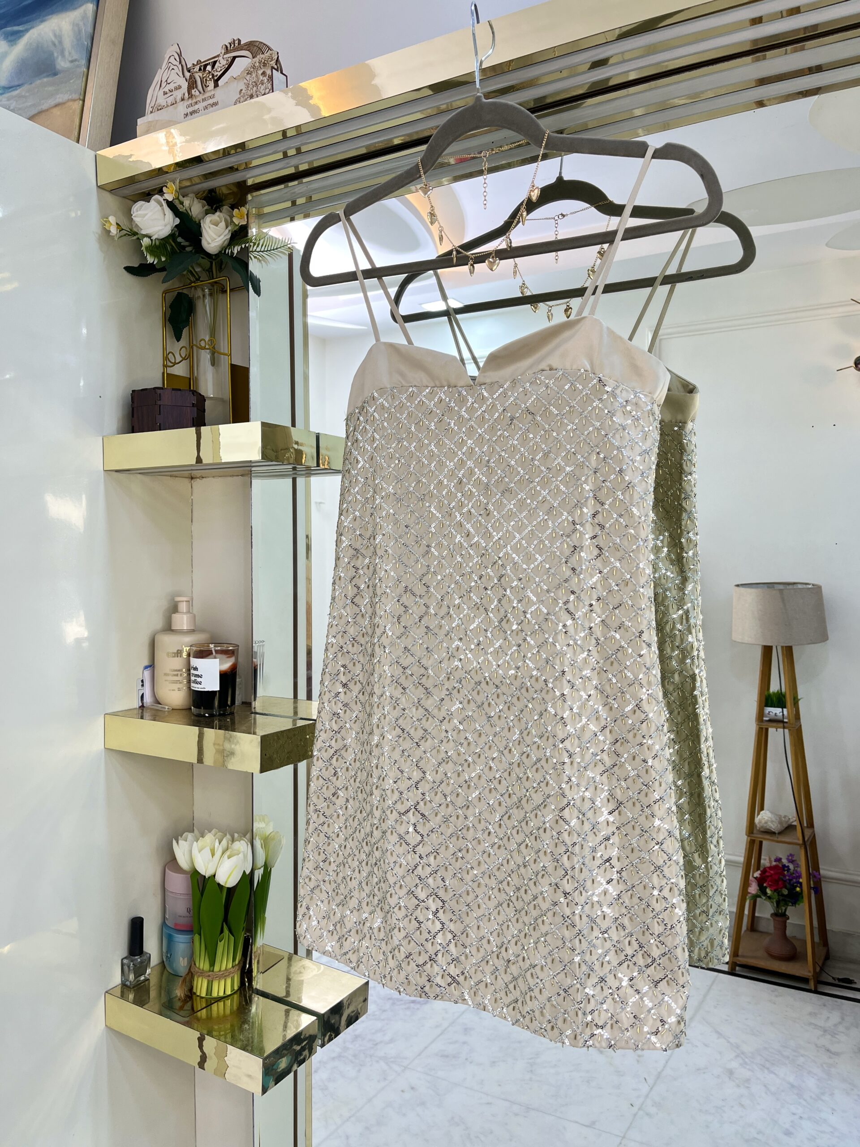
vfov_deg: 67.3
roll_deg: -0.1
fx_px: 861
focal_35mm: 26
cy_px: 574
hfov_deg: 53.1
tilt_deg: -0.9
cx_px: 430
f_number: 1.6
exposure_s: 1/100
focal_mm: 5.1
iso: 50
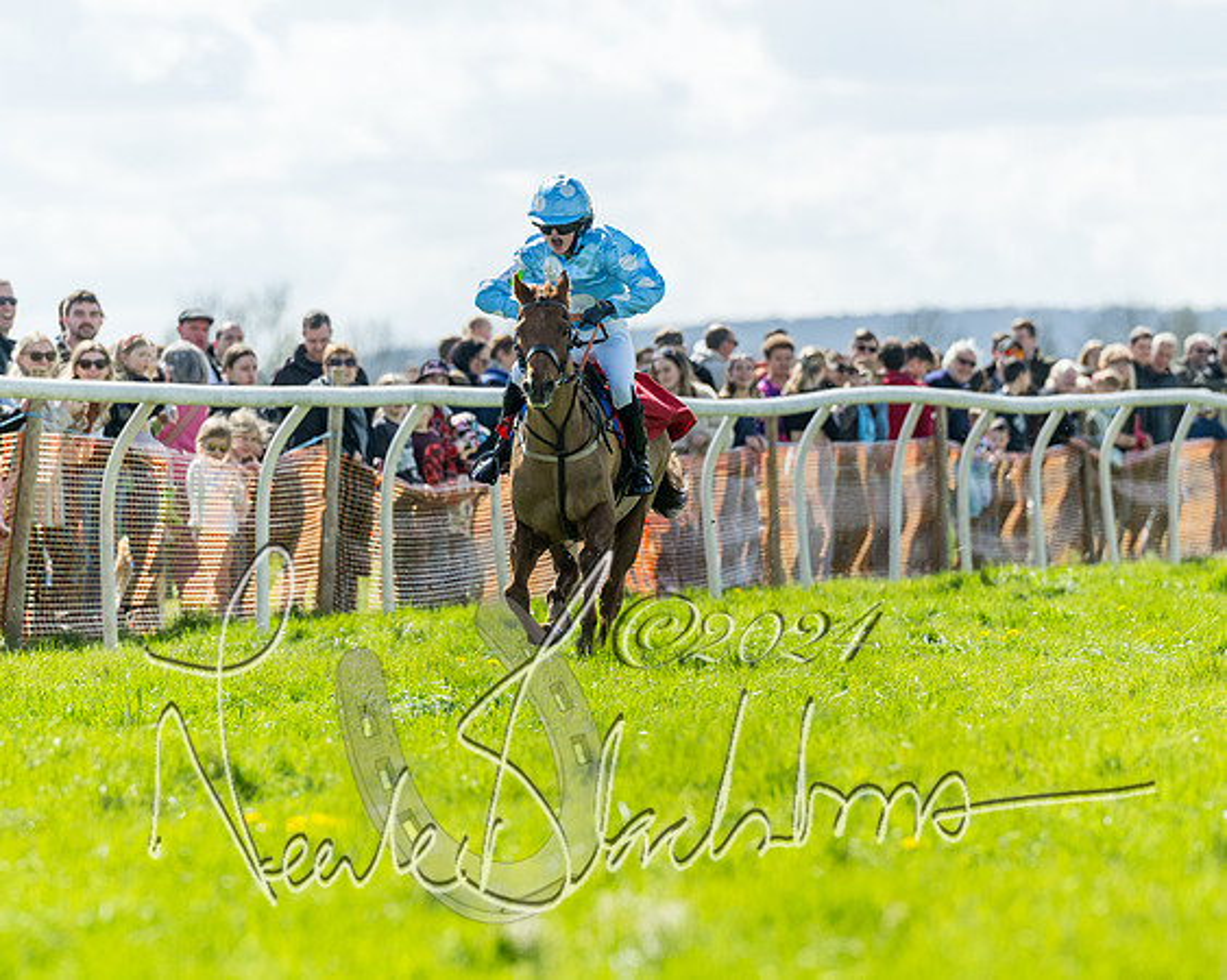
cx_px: 638
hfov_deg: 6.3
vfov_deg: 5.1
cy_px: 534
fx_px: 11094
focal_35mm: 306
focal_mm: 200
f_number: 4
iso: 400
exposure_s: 1/4000
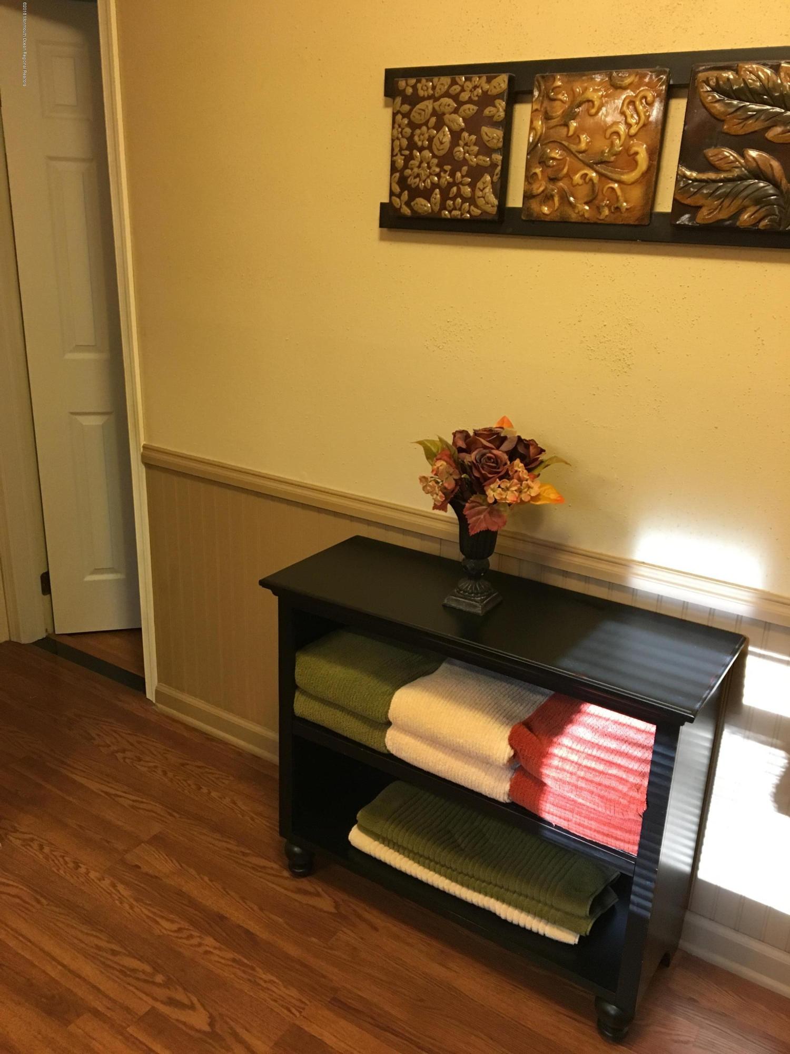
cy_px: 527
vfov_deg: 61.7
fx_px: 882
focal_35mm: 29
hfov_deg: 48.2
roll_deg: -3.2
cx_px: 395
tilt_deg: -18.9
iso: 160
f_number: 2.2
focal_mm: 4.15
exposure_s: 1/30
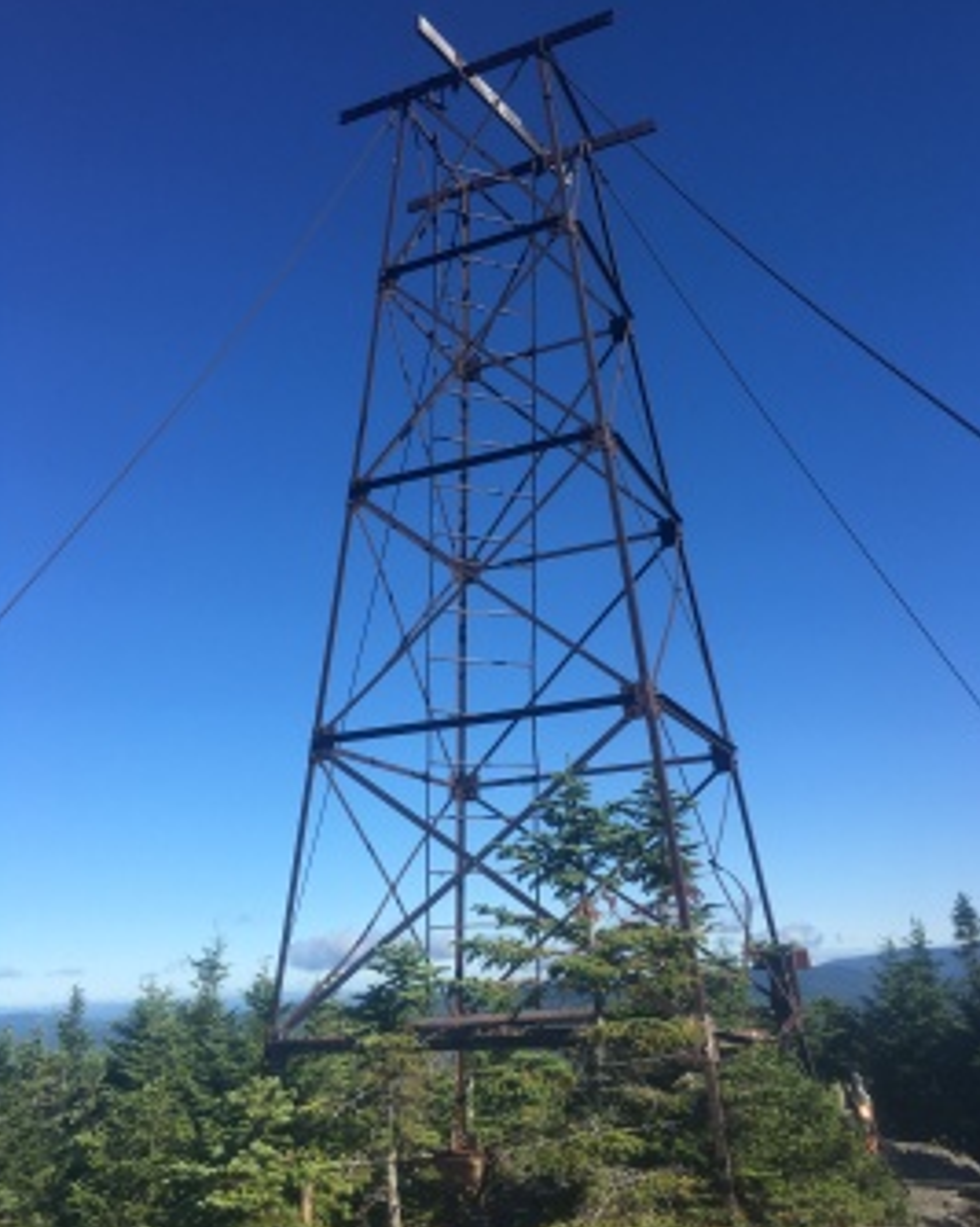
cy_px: 591
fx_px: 1124
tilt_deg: +19.3
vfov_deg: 57.2
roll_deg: +4.8
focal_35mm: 31
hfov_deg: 47.1
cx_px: 496
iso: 25
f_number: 2.2
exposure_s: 1/1326
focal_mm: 4.15
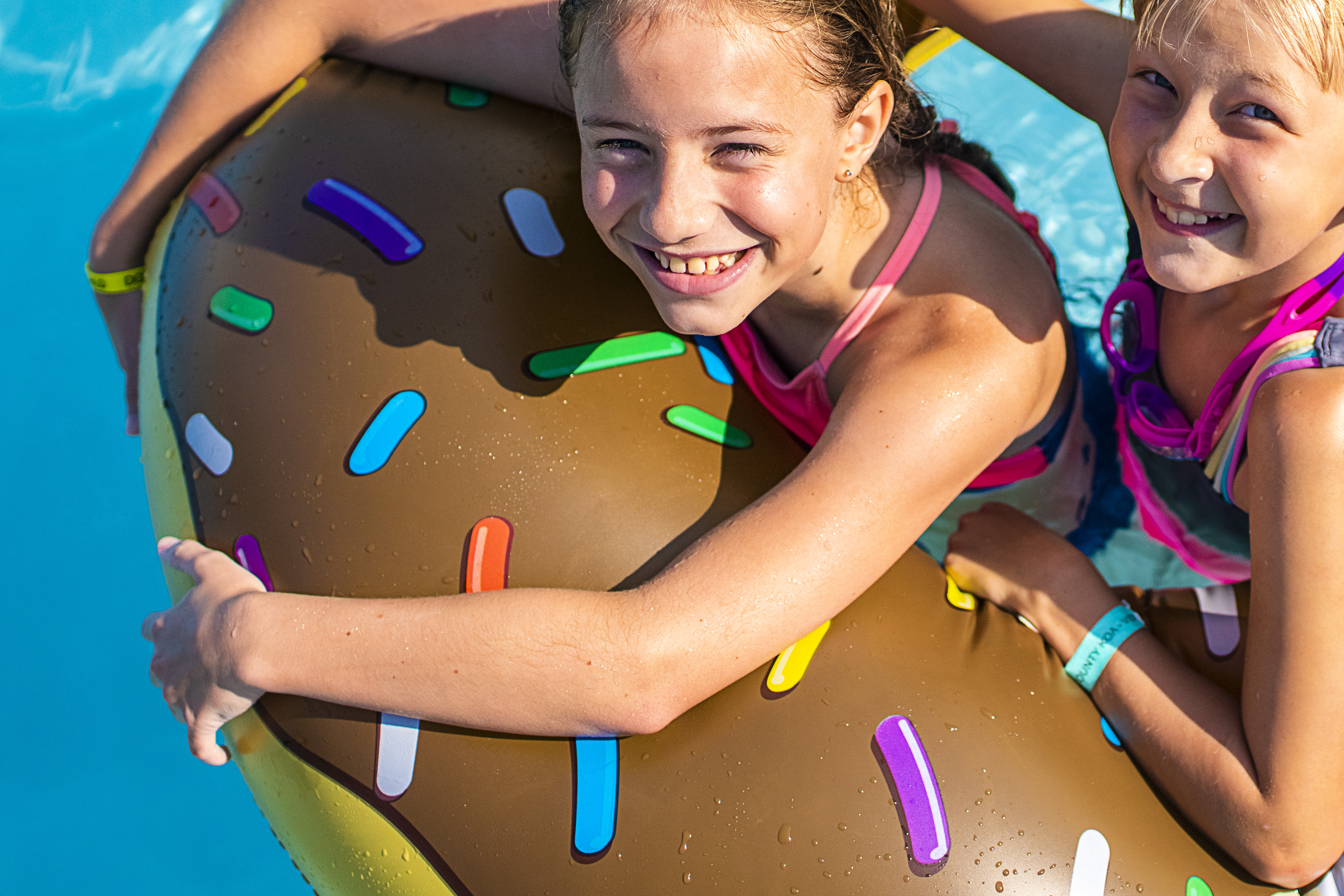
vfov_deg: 20.9
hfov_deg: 30.5
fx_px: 2426
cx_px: 985
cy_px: 330
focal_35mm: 65
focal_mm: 35
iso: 800
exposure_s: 1/3200
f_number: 2
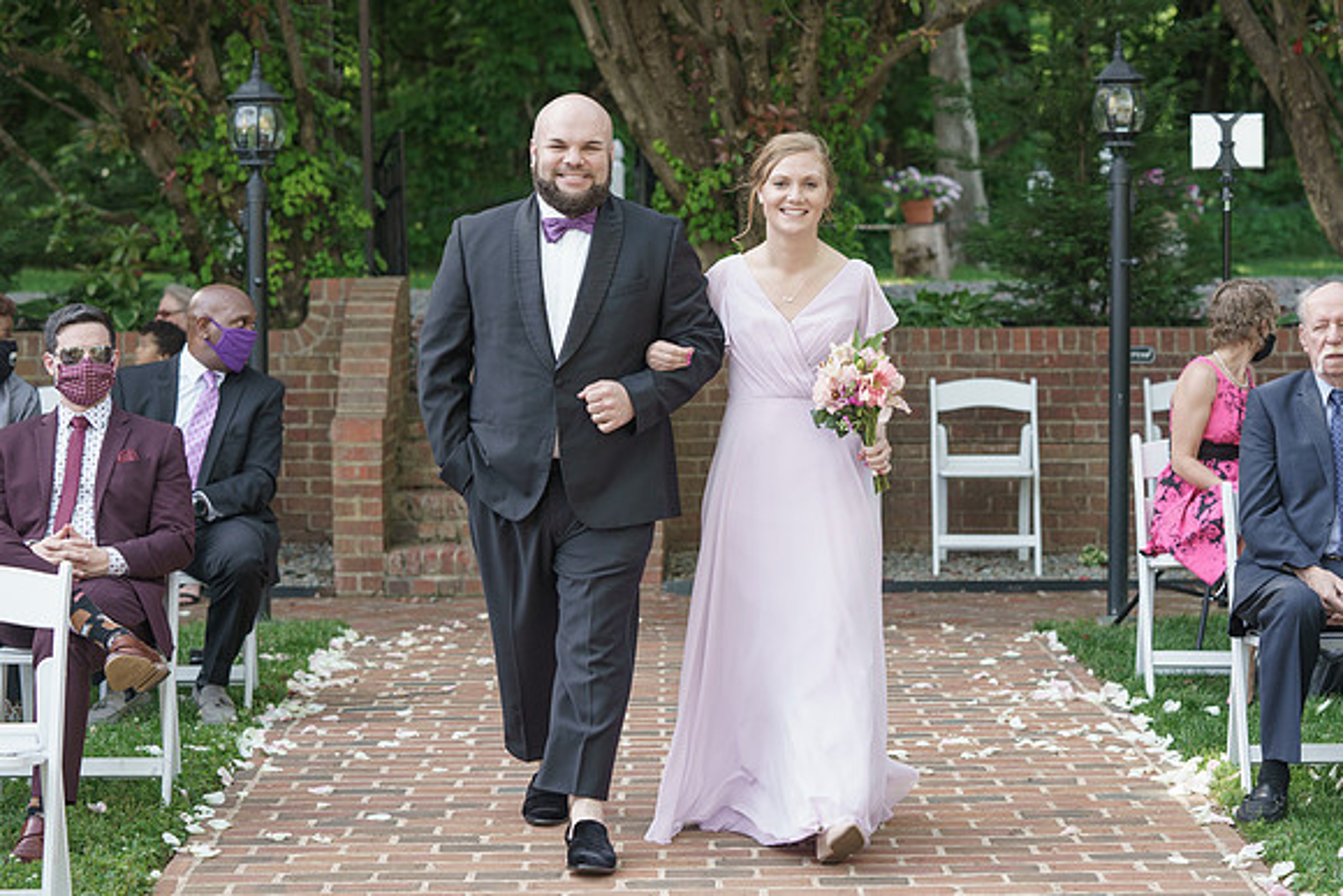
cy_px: 470
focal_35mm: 86
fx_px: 3208
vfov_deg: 15.9
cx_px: 717
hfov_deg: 23.6
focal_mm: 78
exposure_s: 1/200
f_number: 4
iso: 250
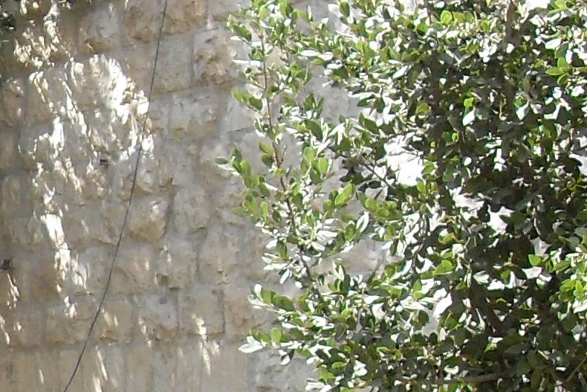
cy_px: 452
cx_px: -375
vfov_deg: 8.6
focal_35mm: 159
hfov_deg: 12.1
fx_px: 2593
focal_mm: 6.3
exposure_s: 1/250
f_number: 2.8
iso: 80
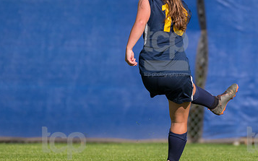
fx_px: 8021
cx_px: 166
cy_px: 51
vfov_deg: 1.2
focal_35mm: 1141
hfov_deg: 1.8
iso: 400
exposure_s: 1/2000
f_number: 5.6
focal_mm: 460
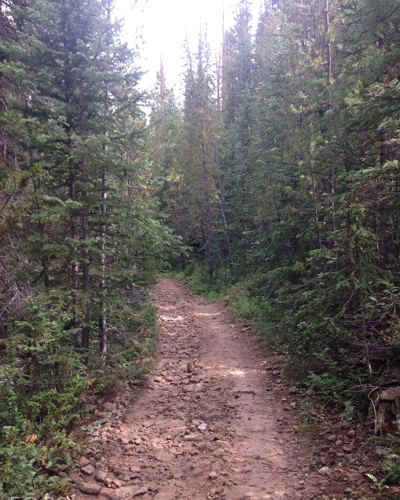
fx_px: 533
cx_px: 198
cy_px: 271
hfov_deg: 41.1
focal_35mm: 36
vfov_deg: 50.2
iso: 50
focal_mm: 4.12
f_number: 2.4
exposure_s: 1/120
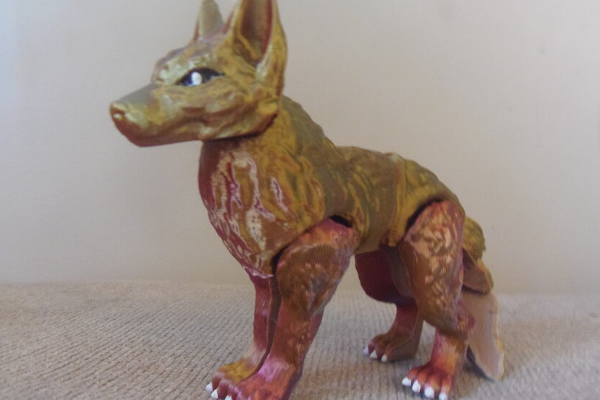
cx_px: 300
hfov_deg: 58.7
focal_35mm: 32
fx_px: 533
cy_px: 209
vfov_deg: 41.1
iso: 500
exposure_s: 1/8
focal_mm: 5.5
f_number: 3.2
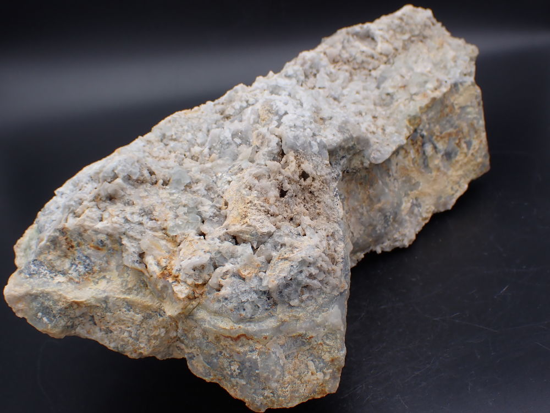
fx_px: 858
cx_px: 275
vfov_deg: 27.0
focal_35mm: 54
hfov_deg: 35.5
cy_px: 206
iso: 100
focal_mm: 9.65
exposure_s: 1/250
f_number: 4.5
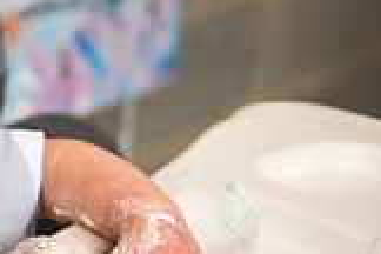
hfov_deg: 16.3
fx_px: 1175
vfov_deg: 12.3
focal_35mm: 111
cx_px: -240
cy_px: 109
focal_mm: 31
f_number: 2.8
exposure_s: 1/160
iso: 250
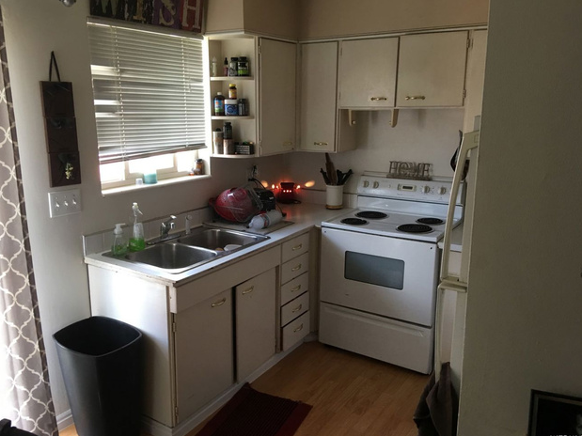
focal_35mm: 30
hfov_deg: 60.0
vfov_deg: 46.8
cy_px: 217
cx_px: 284
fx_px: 504
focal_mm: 4.15
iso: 32
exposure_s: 1/15
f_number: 2.2
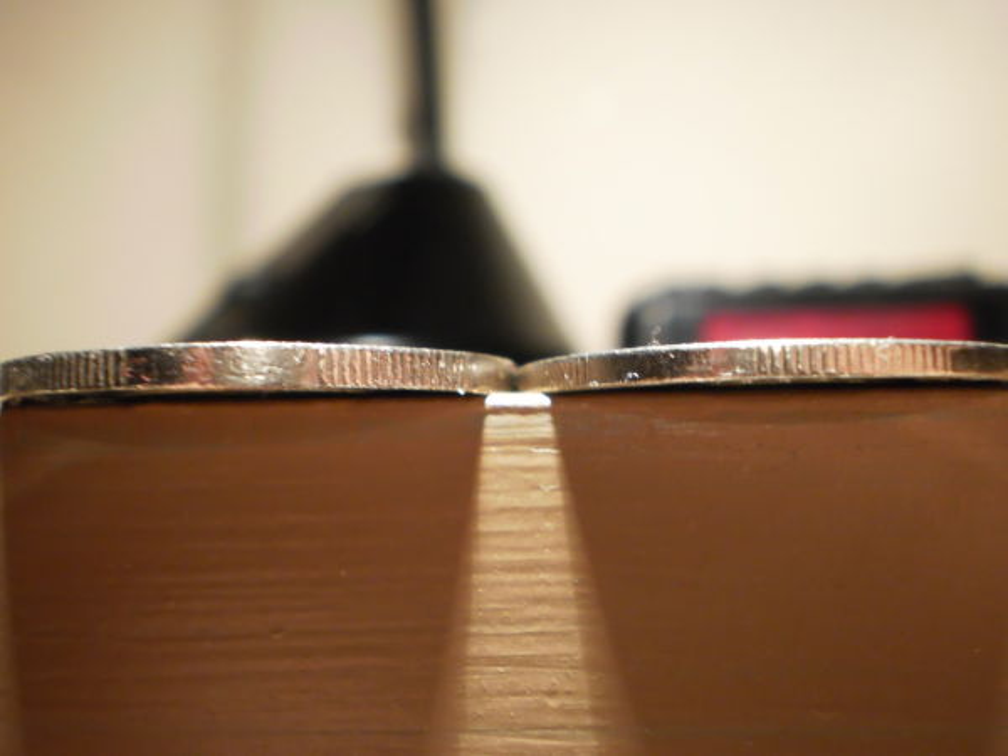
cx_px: 504
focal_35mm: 42
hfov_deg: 44.8
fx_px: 1223
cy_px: 378
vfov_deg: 34.3
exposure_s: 1/15
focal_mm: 7.4
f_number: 3.5
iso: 400
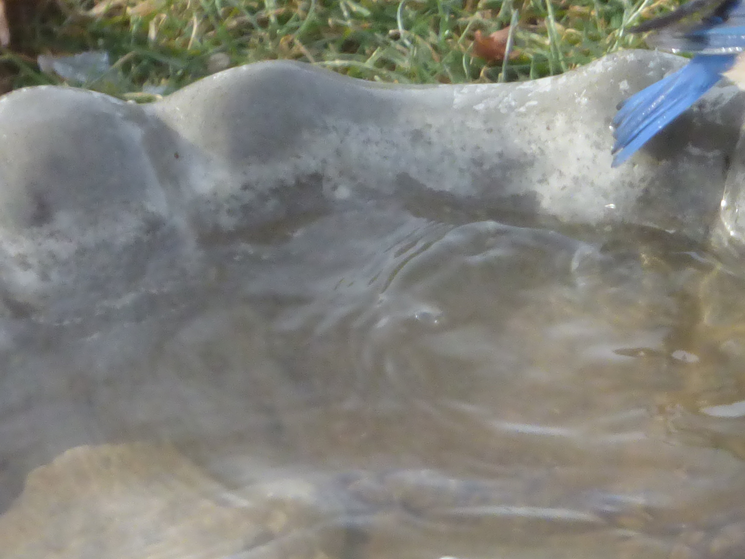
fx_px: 25959
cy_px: 192
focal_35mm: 1206
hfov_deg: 1.6
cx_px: 982
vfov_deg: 1.2
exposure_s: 1/320
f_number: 5.6
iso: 400
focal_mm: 74.38
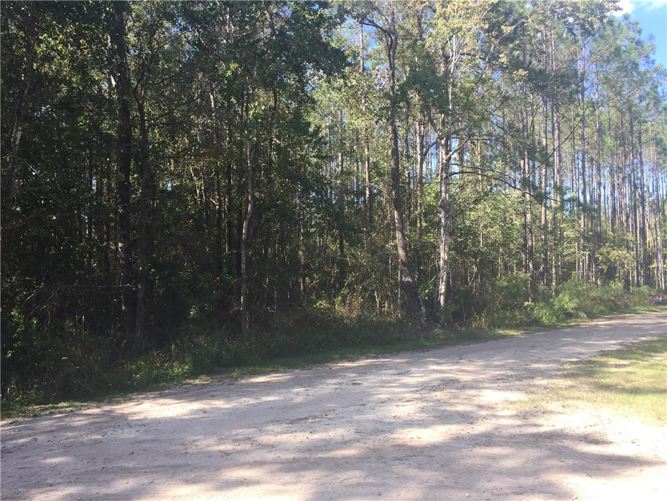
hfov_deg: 61.7
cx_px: 334
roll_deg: -0.3
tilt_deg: +1.9
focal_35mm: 29
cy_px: 250
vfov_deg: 48.2
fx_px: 559
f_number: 2.2
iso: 32
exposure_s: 1/408
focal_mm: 4.15
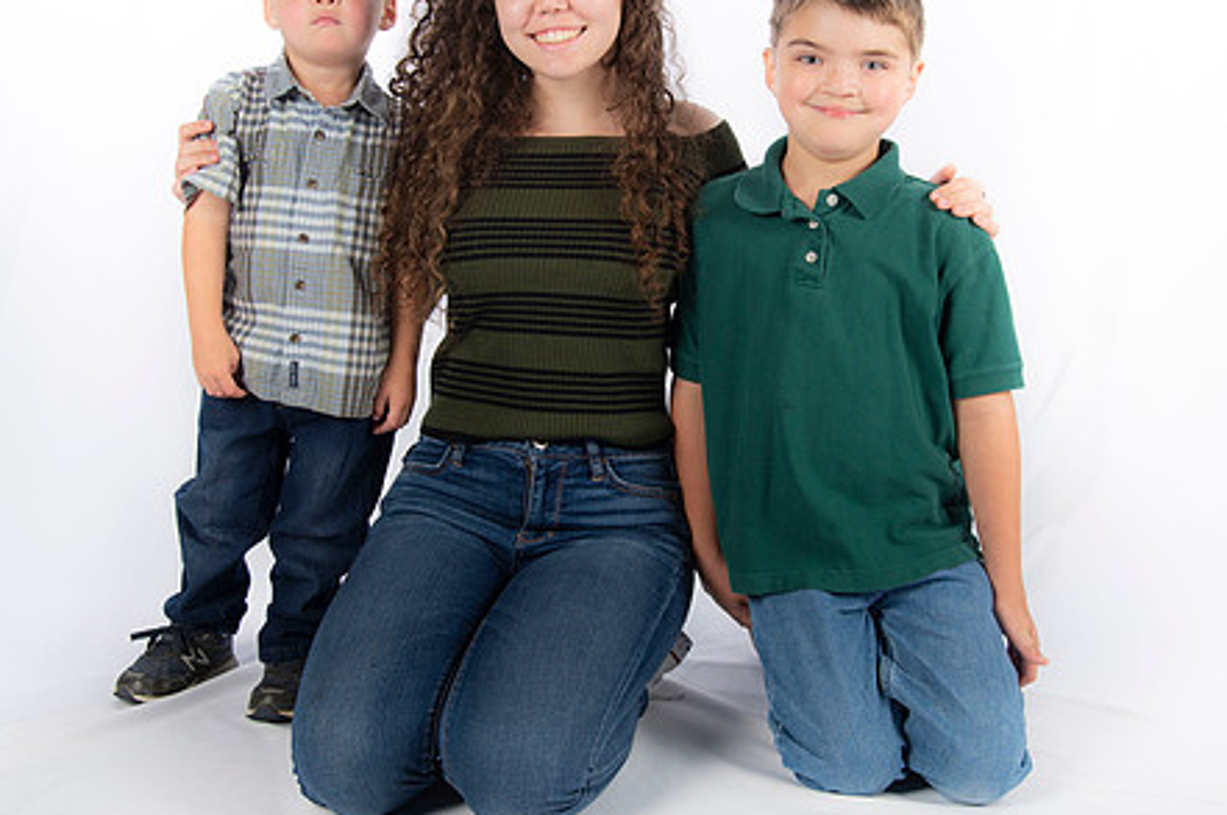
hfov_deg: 39.6
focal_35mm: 50
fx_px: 1702
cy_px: 325
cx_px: 648
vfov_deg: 26.9
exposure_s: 1/200
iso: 100
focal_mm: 38
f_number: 5.6
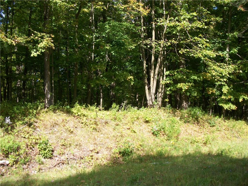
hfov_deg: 56.8
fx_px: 229
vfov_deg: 44.2
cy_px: 93
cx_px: 124
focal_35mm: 32
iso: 96
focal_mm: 5.7
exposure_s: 1/500
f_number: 2.9
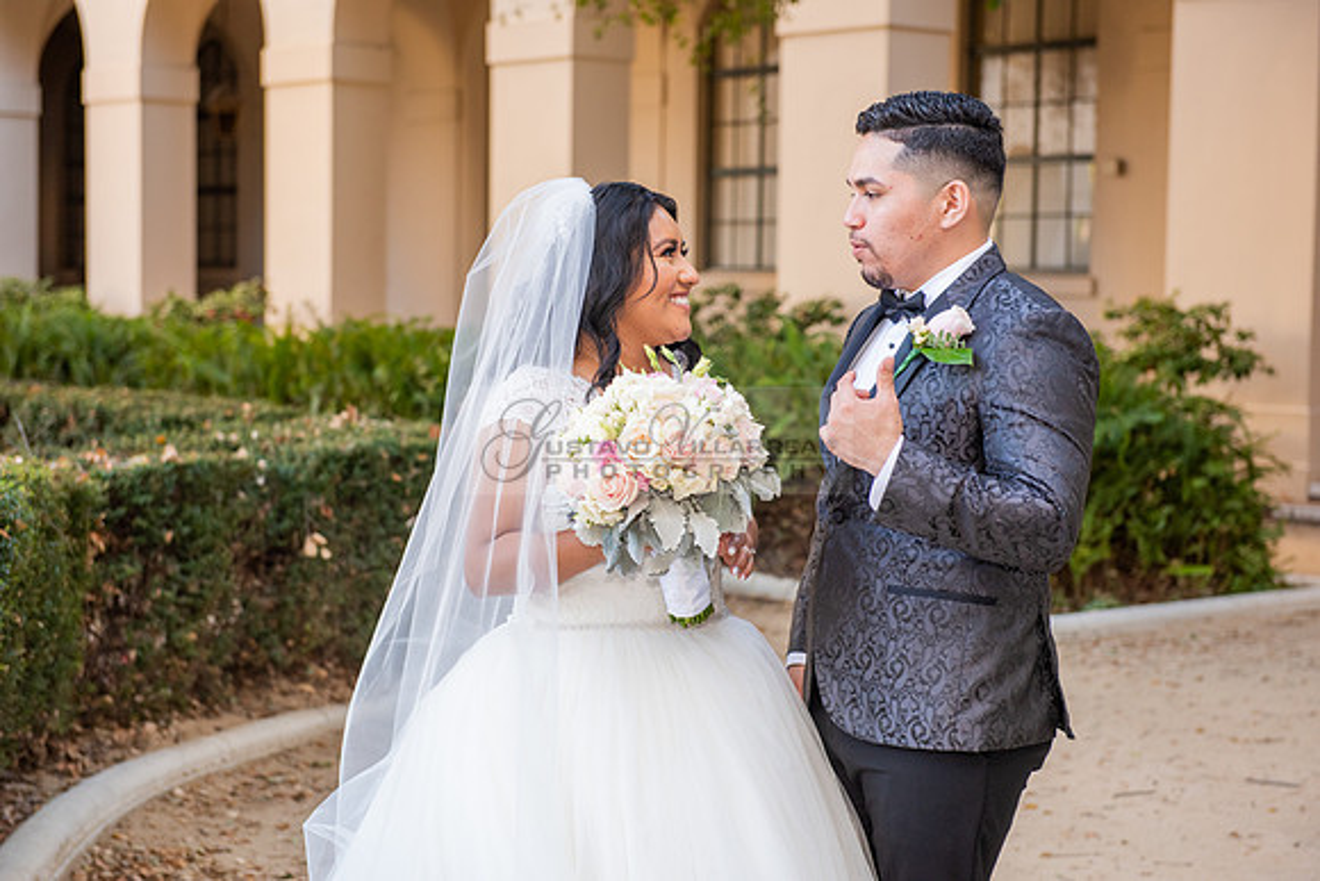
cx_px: 660
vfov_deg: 19.5
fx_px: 2567
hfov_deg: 28.8
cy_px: 440
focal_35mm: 70
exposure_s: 1/200
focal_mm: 70
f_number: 4.5
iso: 640
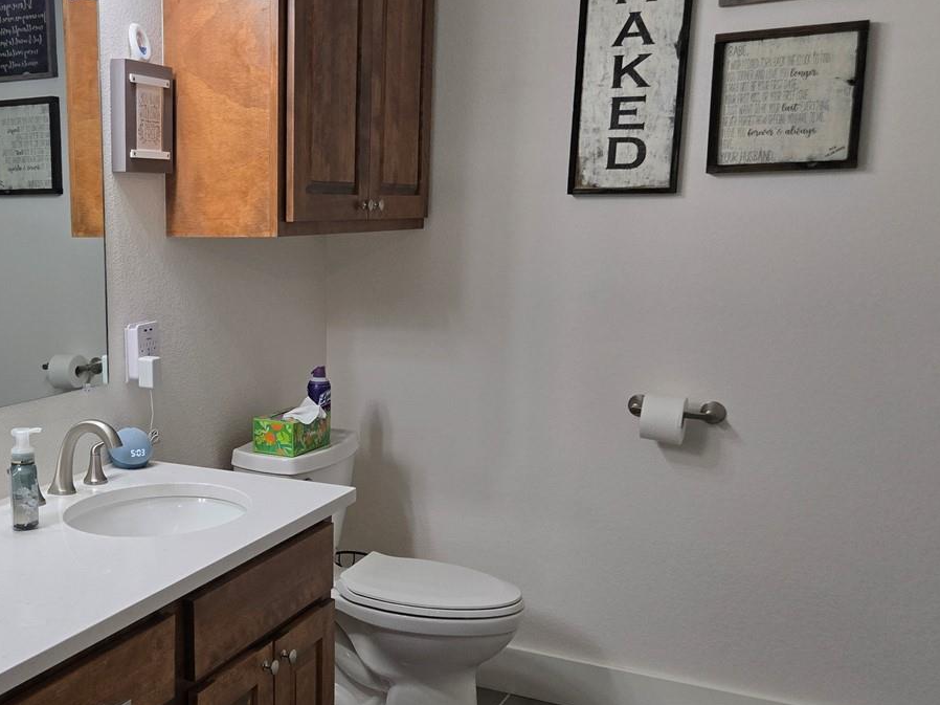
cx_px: 180
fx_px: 1113
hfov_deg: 43.5
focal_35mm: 41
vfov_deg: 35.1
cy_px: 390
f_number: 1.8
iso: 100
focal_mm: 5.4
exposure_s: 1/180
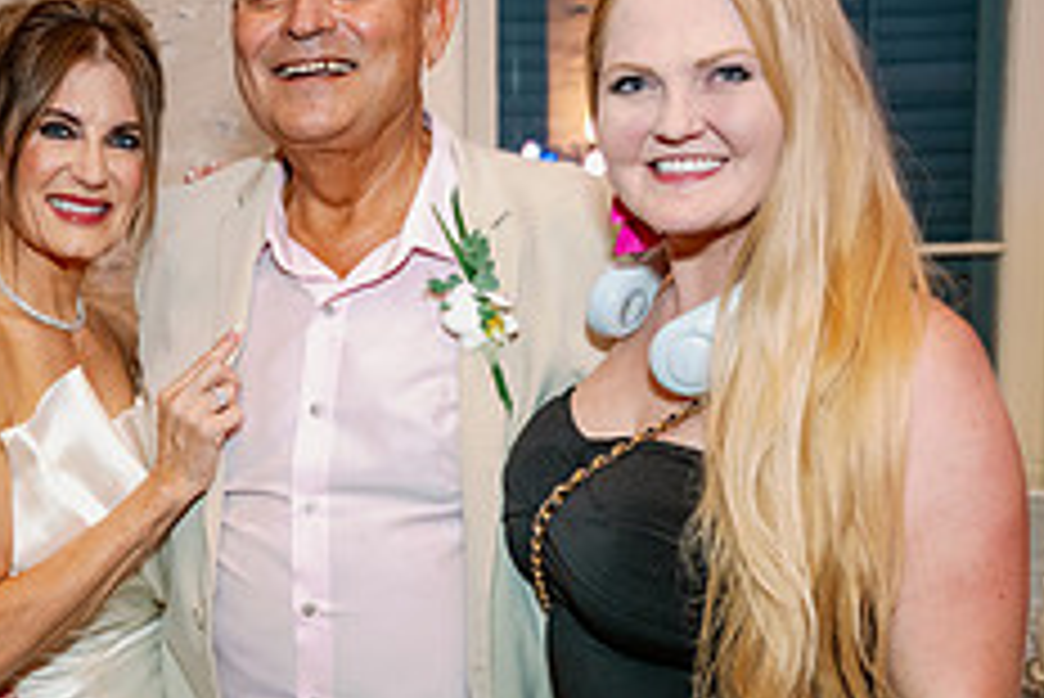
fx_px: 1828
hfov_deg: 30.8
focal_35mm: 63
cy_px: 528
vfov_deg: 21.4
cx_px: 162
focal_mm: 24
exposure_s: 1/200
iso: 1600
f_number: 2.8
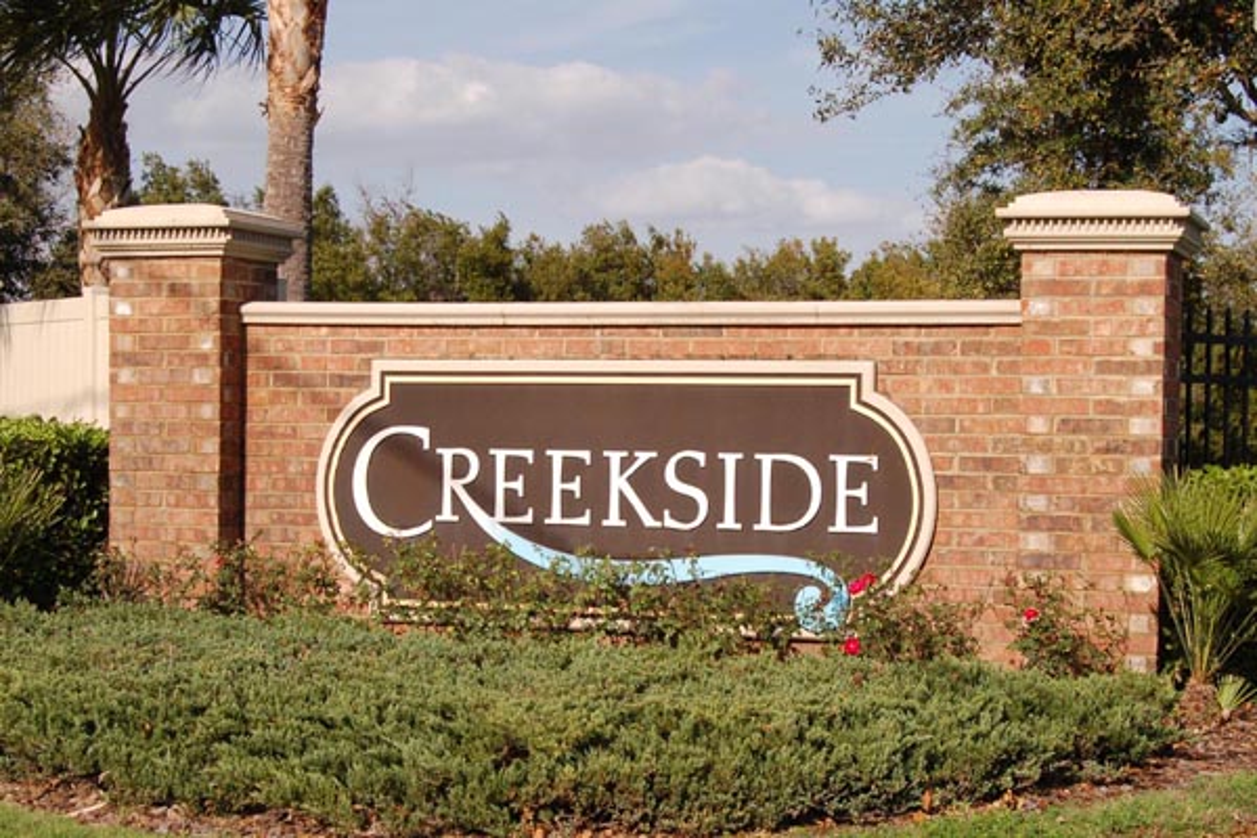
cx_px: 628
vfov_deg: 23.8
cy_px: 419
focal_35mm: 57
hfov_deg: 35.1
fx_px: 1990
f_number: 9
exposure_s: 1/320
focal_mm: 38
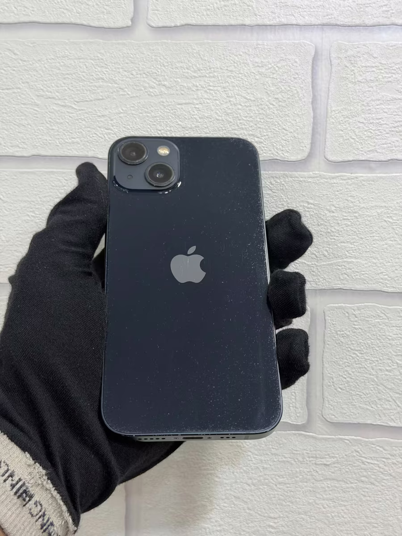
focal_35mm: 48
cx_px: 201
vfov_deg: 39.7
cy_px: 268
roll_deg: -1.1
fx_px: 743
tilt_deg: +0.5
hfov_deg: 30.3
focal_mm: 6.76
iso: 80
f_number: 1.78
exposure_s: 1/50
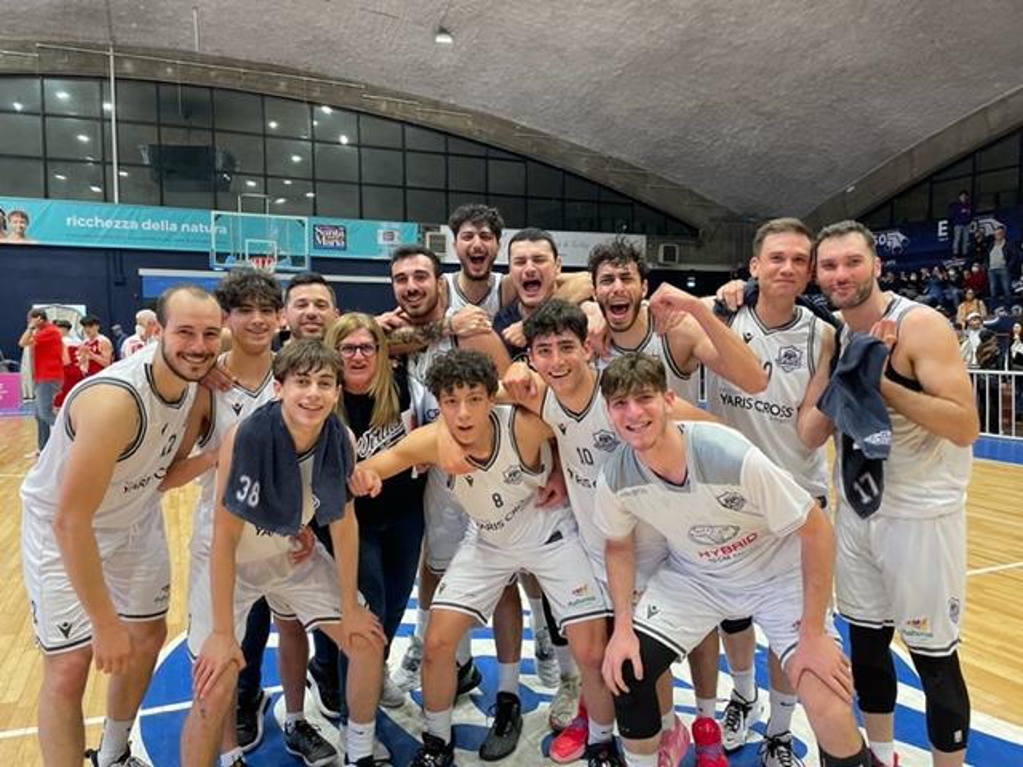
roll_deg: +0.0
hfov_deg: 67.3
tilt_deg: -2.4
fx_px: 768
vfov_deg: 53.1
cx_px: 512
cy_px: 384
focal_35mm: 26
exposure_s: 1/50
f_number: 1.6
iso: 160
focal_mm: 4.2
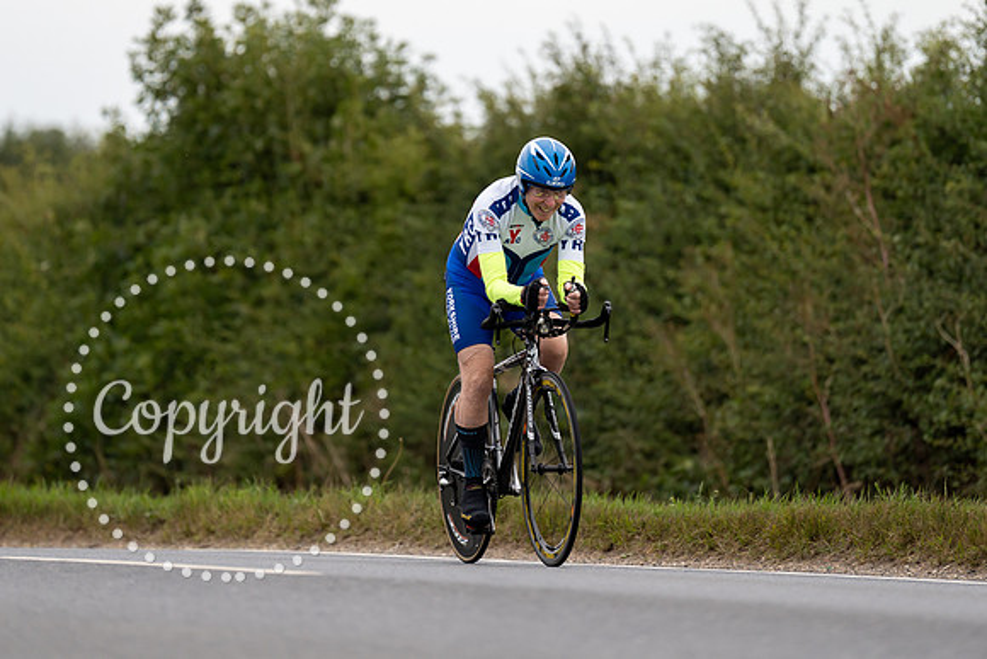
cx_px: 503
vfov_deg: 5.4
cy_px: 206
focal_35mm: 255
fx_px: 6991
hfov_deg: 8.1
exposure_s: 1/800
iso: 500
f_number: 2.8
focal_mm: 182
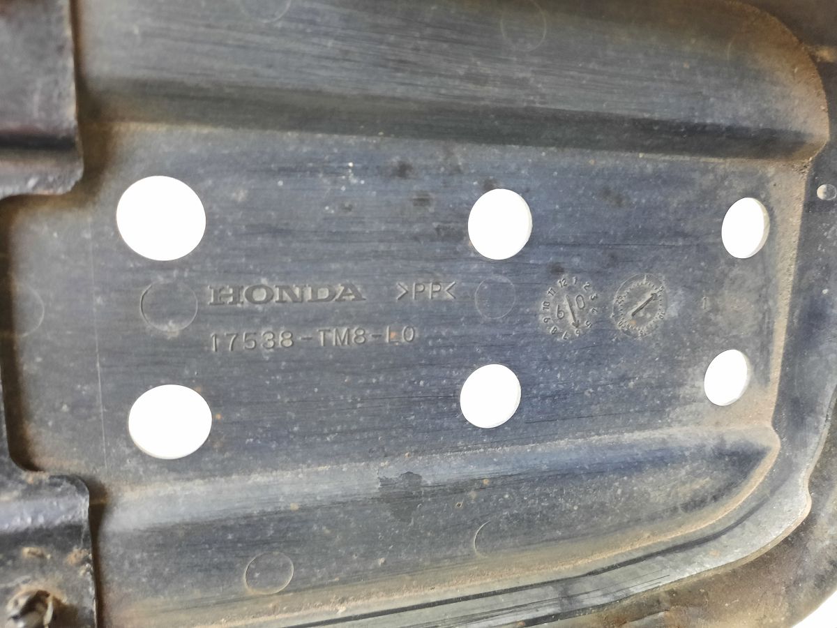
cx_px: 418
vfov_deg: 54.9
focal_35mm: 25
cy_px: 314
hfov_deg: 69.4
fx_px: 604
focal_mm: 4.6
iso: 320
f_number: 2
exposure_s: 1/25
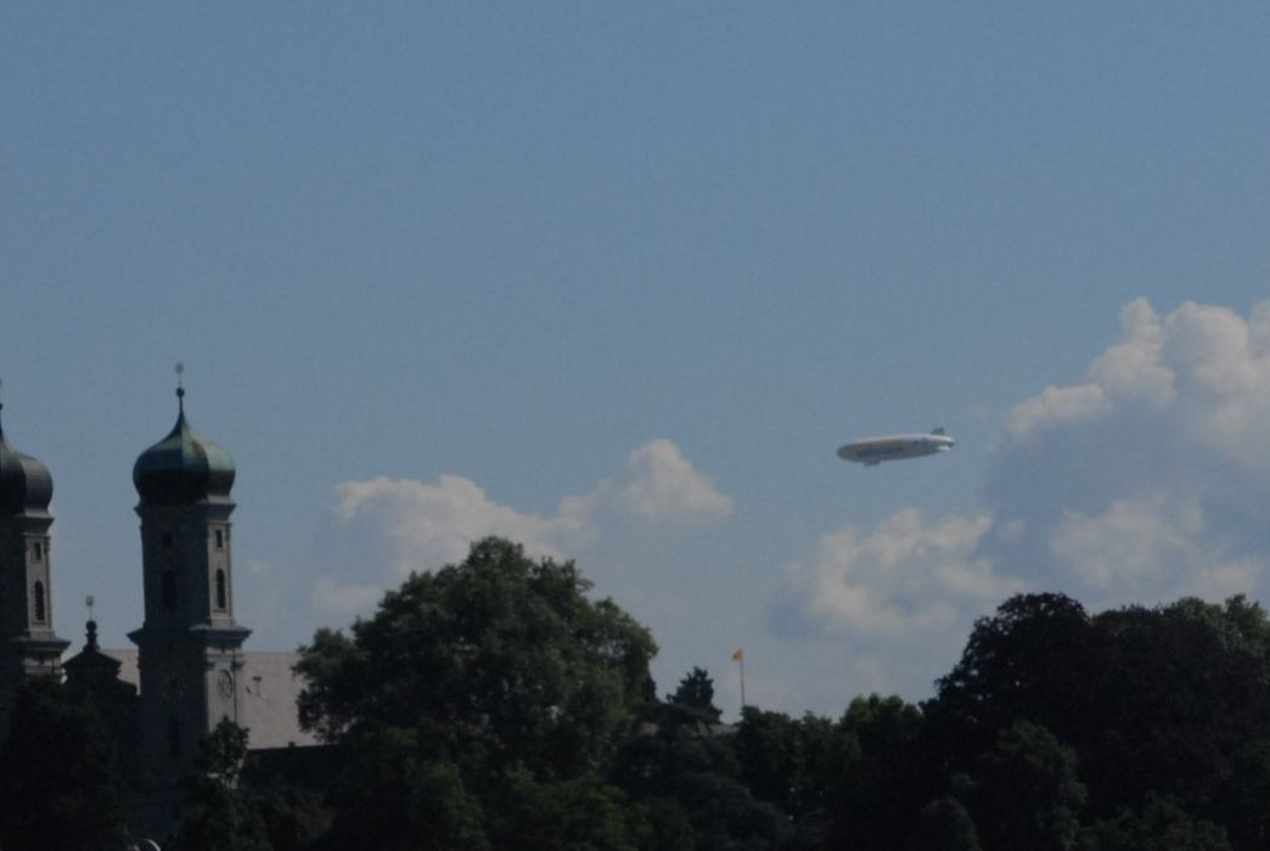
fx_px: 9536
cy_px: 470
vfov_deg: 5.1
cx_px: 541
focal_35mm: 270
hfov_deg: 7.6
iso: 640
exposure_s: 1/2500
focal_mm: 105
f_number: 11
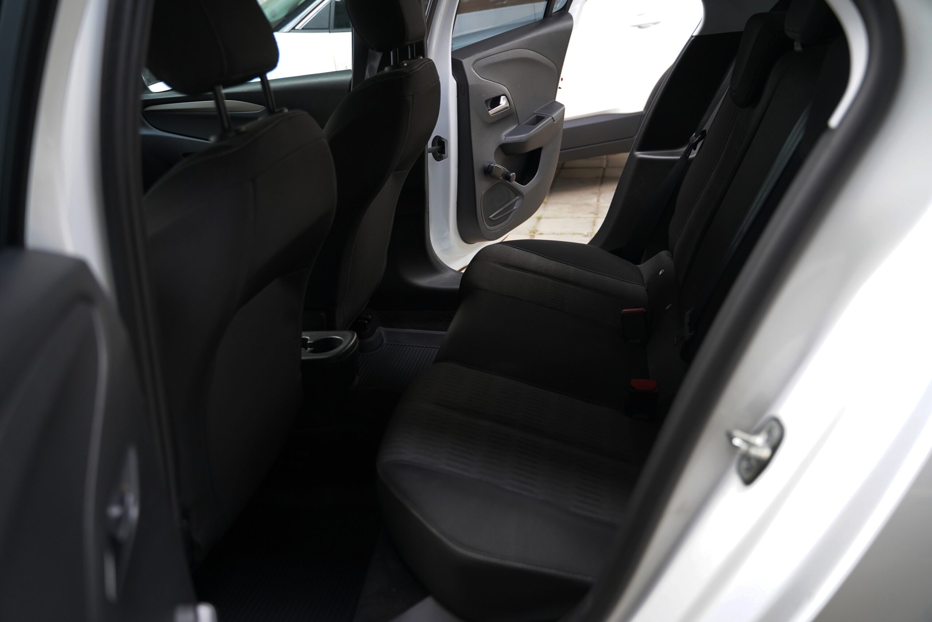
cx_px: 466
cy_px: 311
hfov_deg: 65.5
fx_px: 725
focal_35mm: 28
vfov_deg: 46.4
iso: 1600
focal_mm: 28
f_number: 2.8
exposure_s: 1/160
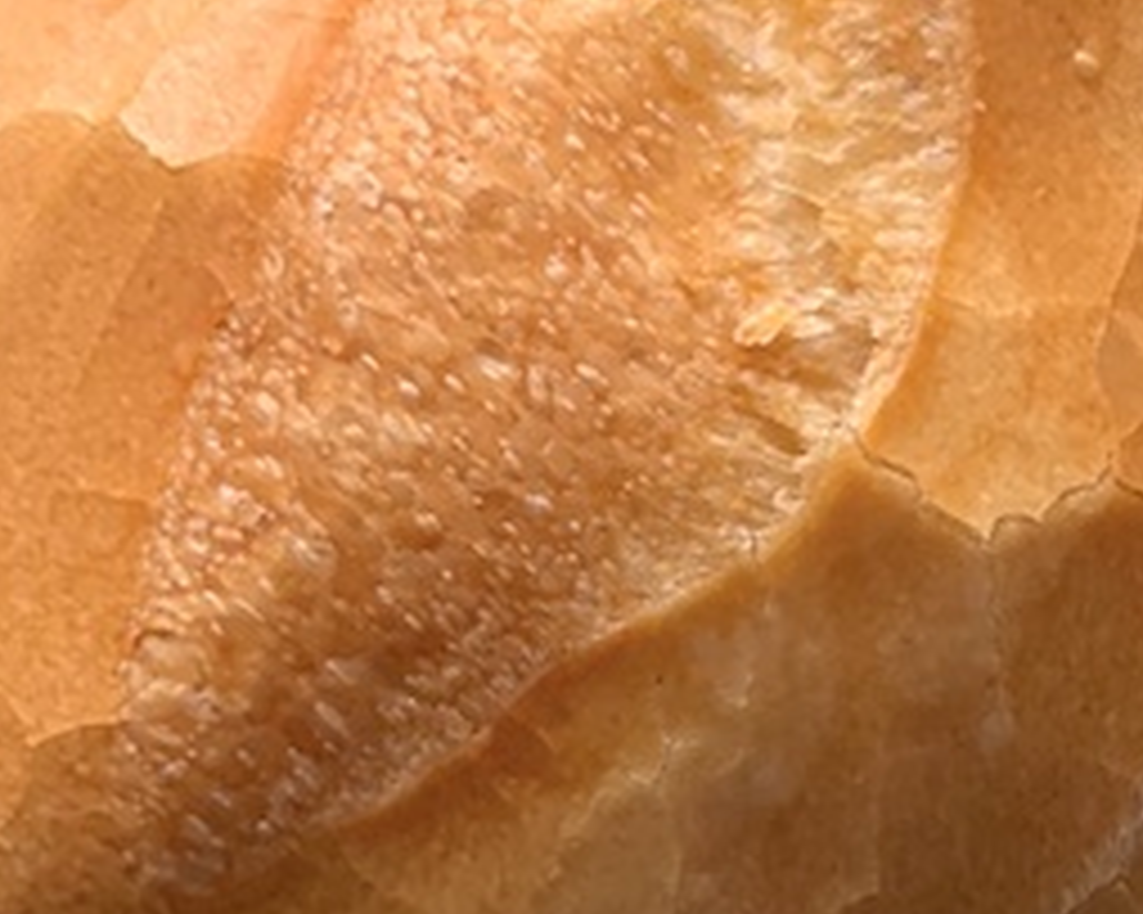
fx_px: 2536
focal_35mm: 75
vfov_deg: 20.4
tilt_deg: -60.6
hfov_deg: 25.3
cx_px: 693
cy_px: 502
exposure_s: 1/60
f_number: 1.8
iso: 160
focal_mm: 4.25
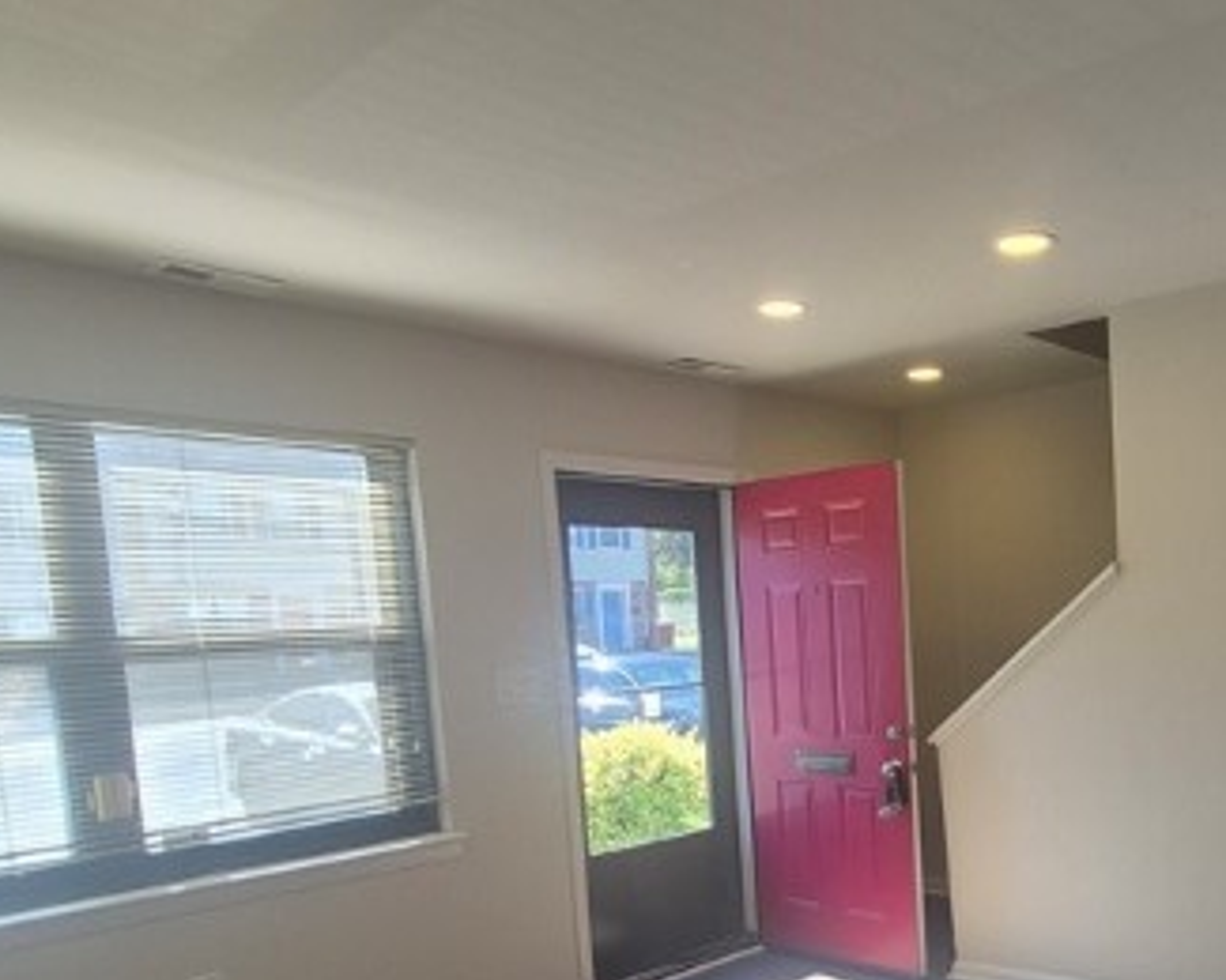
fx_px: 1089
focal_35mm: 30
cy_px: 720
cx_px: 1000
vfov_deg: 46.9
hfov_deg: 54.3
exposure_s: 1/188
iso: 50
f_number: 2.2
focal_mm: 1.74
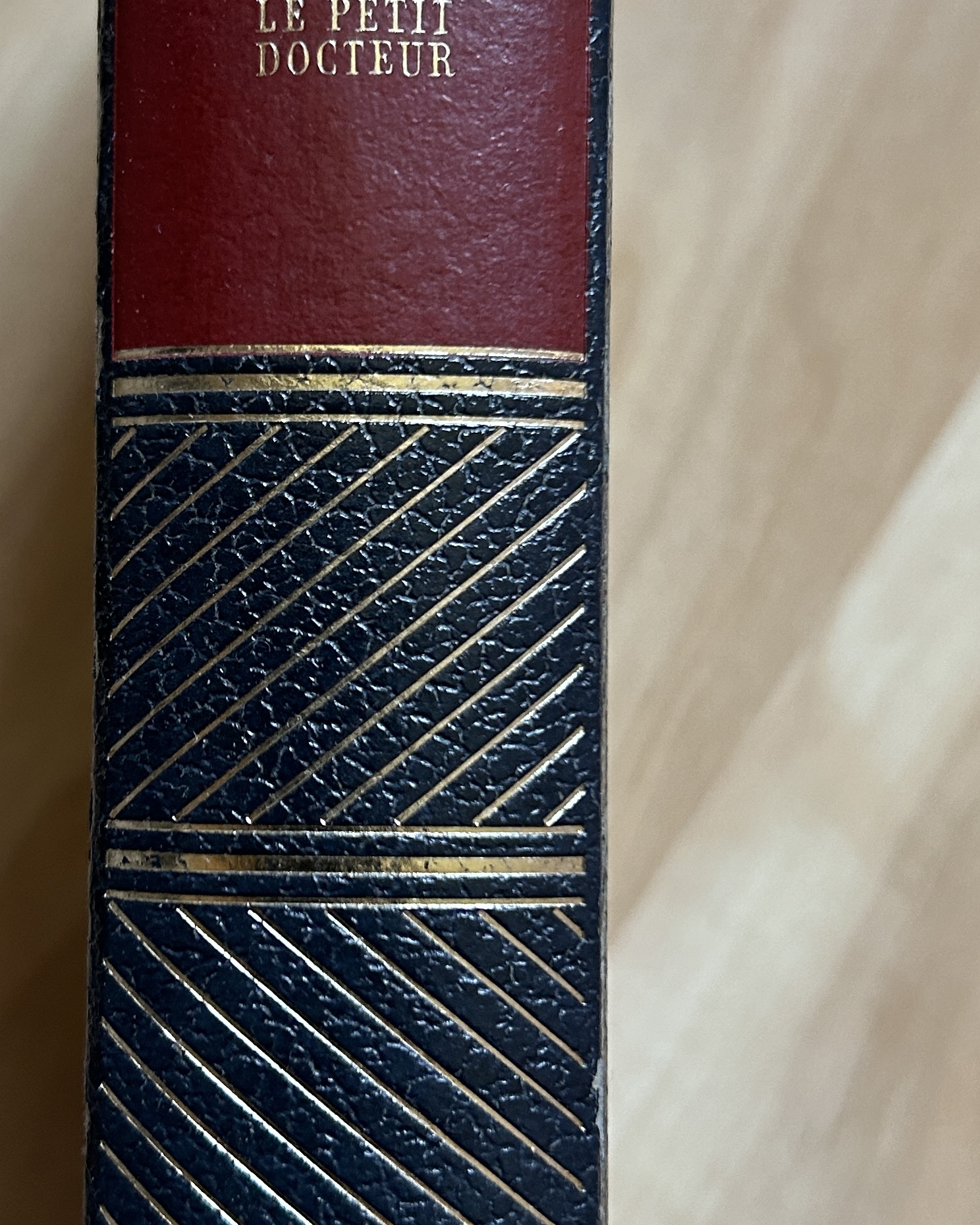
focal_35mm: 55
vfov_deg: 34.1
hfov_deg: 27.4
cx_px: 324
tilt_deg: -86.3
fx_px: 1994
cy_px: 552
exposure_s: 1/60
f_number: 1.5
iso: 200
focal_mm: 5.7
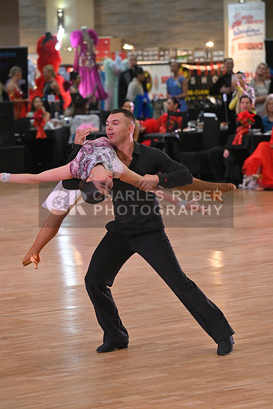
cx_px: 136
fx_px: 1819
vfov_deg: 12.8
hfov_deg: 8.6
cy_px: 204
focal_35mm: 160
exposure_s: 1/400
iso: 3200
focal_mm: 160
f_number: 5.6
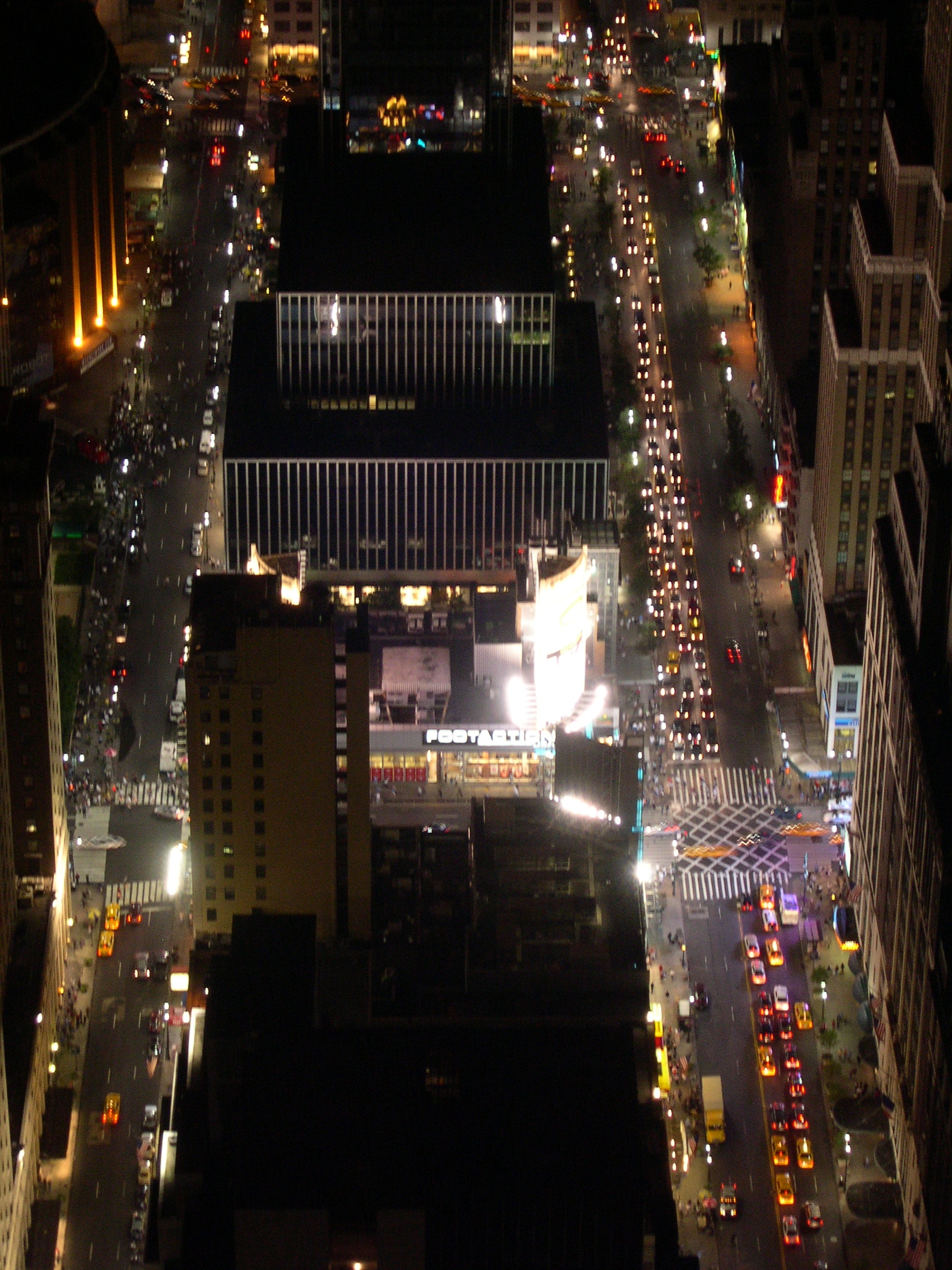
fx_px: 4180
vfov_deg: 17.3
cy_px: 635
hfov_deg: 13.0
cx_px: 476
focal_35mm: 114
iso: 257
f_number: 4.9
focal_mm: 24
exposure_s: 1/2.9
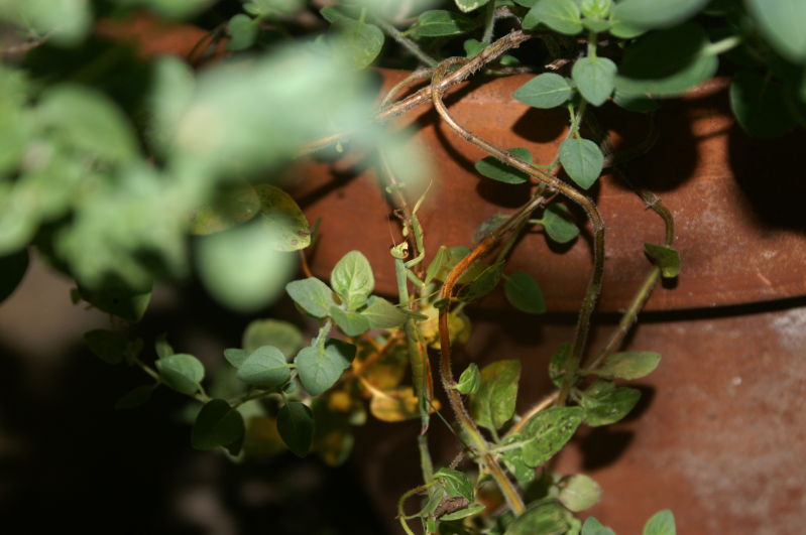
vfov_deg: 13.0
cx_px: 403
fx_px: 2348
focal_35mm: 105
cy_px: 268
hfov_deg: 19.5
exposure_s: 1/60
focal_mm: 70
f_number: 5.6
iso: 200
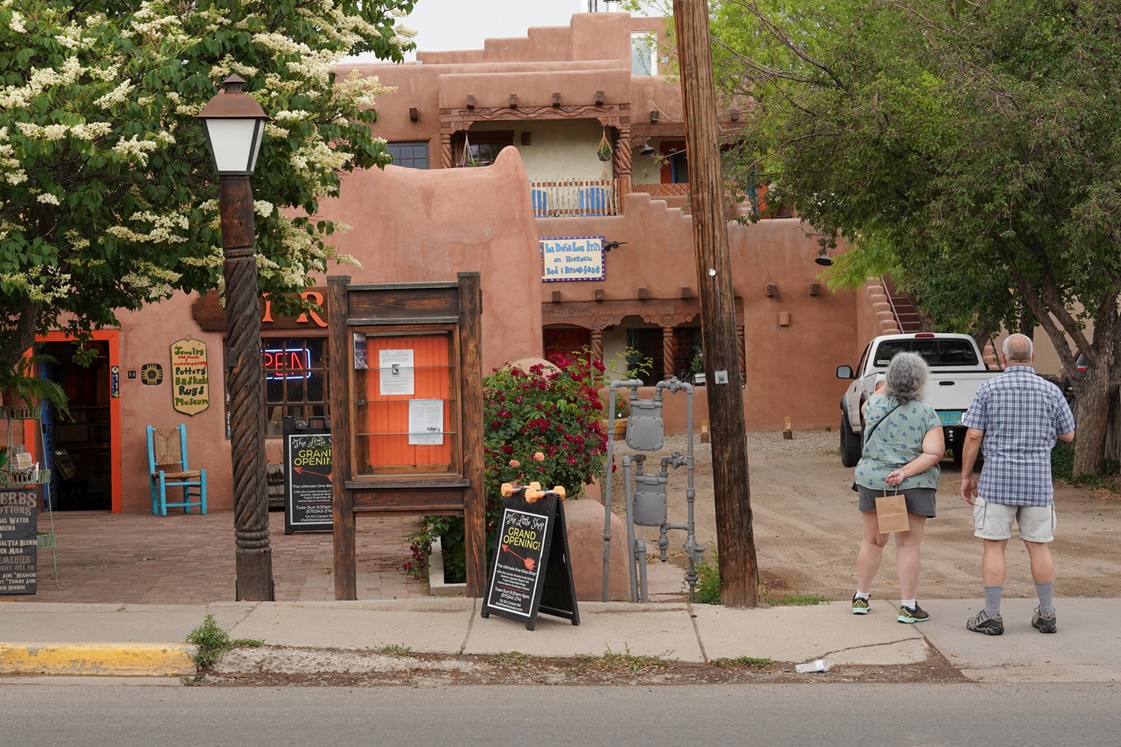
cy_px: 254
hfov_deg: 33.2
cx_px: 394
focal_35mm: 60
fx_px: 1868
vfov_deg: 22.5
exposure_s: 1/100
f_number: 10
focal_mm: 44
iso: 640
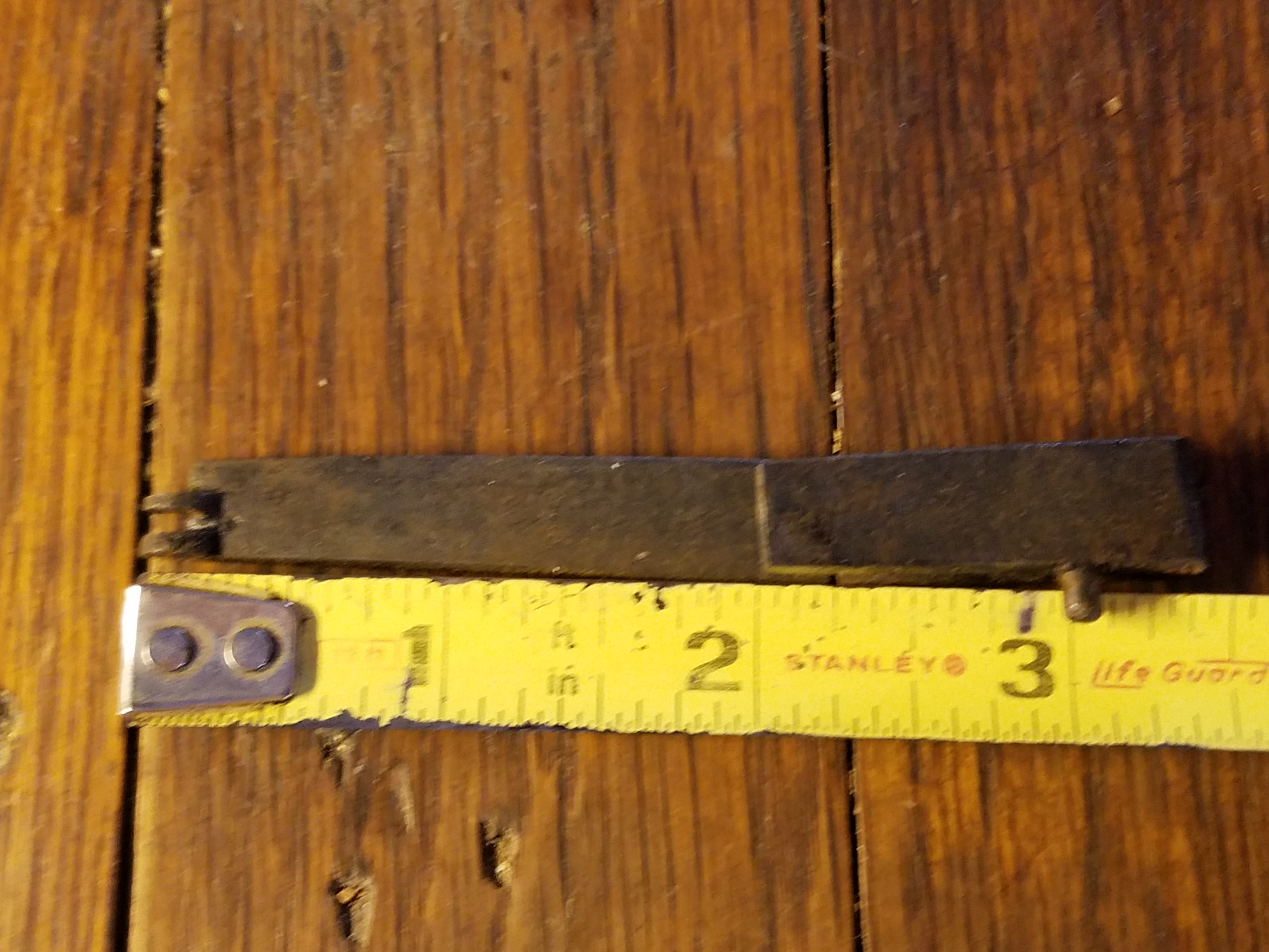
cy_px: 476
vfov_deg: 53.1
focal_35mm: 26
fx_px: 953
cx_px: 634
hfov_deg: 67.3
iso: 200
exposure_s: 1/12
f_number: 1.7
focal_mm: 4.2
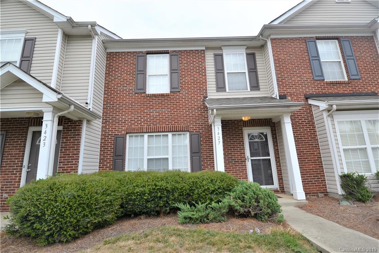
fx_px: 189
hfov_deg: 90.0
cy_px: 126
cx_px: 190
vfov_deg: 67.3
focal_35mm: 18
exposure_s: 1/125
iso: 125
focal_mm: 12
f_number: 5.6
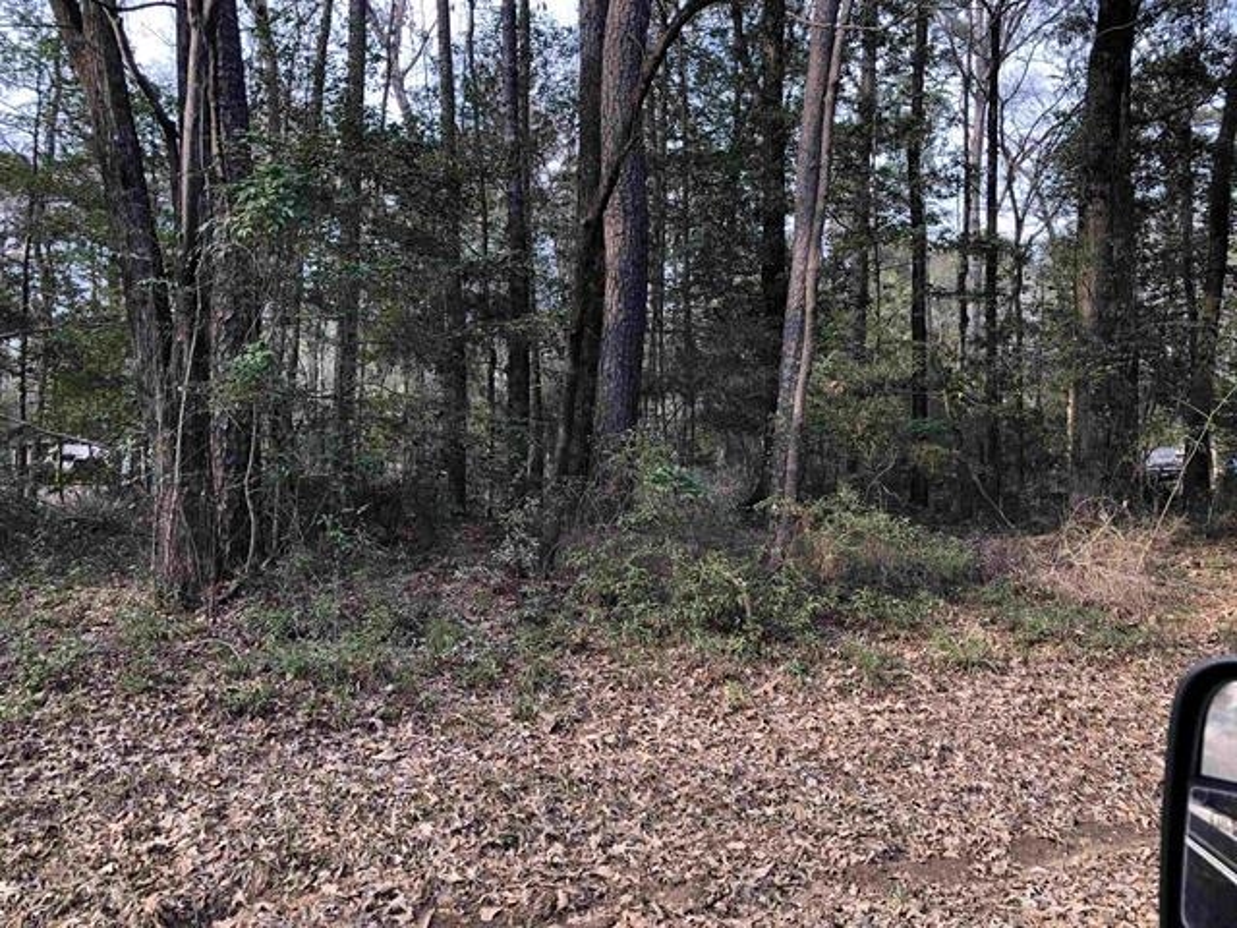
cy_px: 464
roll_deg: +0.0
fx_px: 1001
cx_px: 618
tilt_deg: +2.0
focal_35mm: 28
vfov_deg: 49.7
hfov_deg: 63.4
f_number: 1.8
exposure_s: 1/120
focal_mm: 3.99
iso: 32
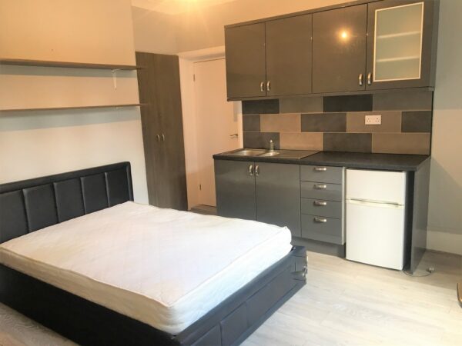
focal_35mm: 29
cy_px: 173
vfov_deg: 48.2
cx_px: 231
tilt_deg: -10.3
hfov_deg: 61.7
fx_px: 387
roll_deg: +2.8
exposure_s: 1/33
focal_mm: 4.15
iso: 64
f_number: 2.2
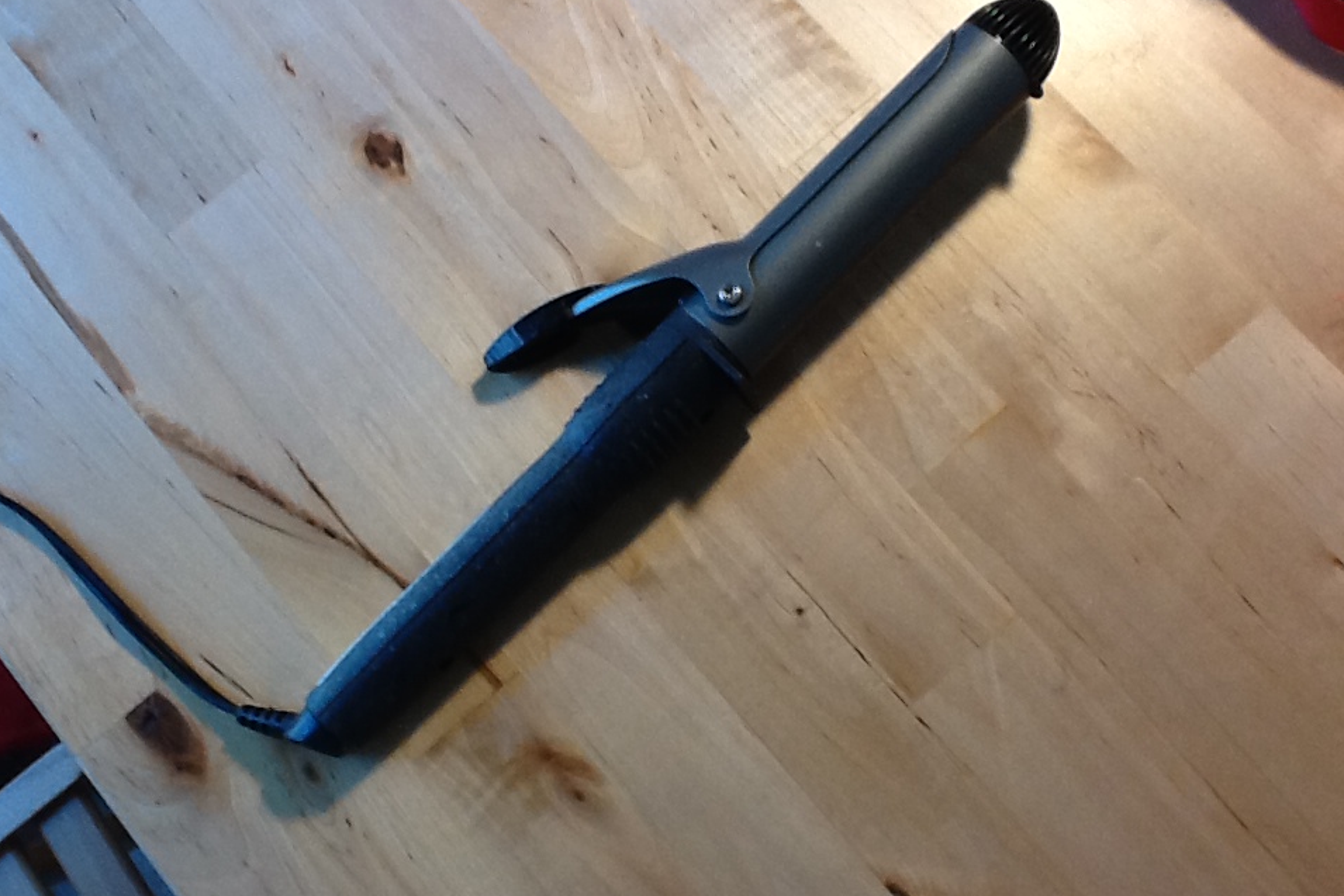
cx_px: 670
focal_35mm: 46
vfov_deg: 29.2
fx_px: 1717
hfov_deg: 42.7
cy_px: 423
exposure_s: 1/30
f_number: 2.4
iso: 64
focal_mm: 2.03
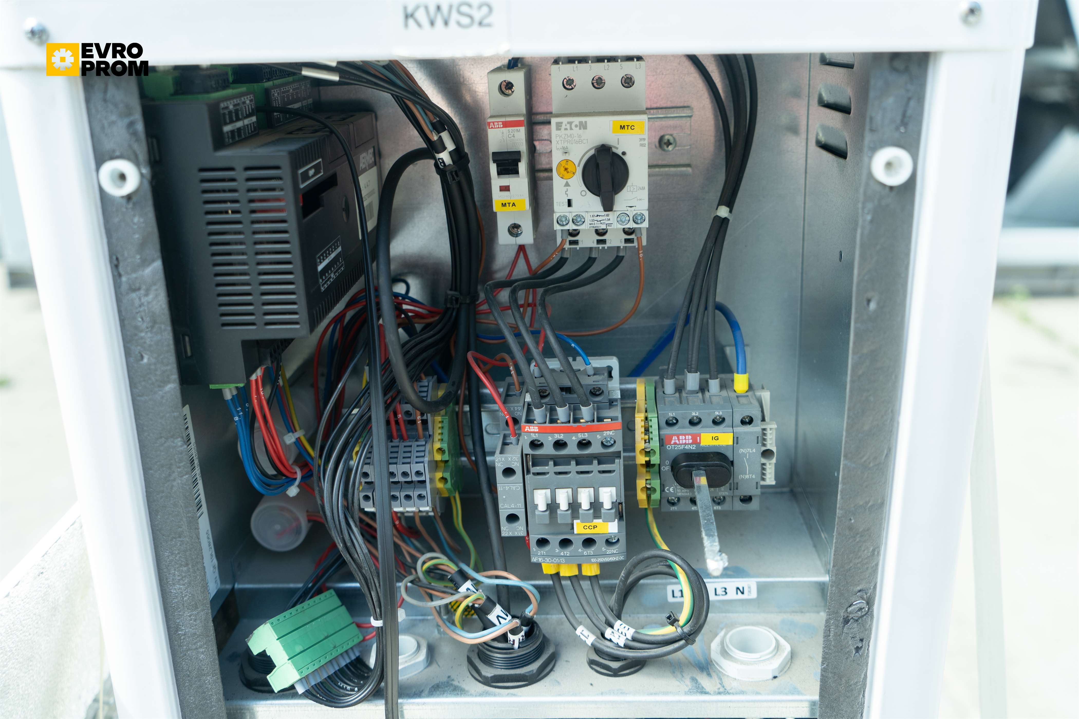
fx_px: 959
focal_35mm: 32
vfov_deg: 41.1
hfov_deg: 58.7
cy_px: 360
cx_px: 540
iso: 100
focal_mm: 32
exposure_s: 1/80
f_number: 4
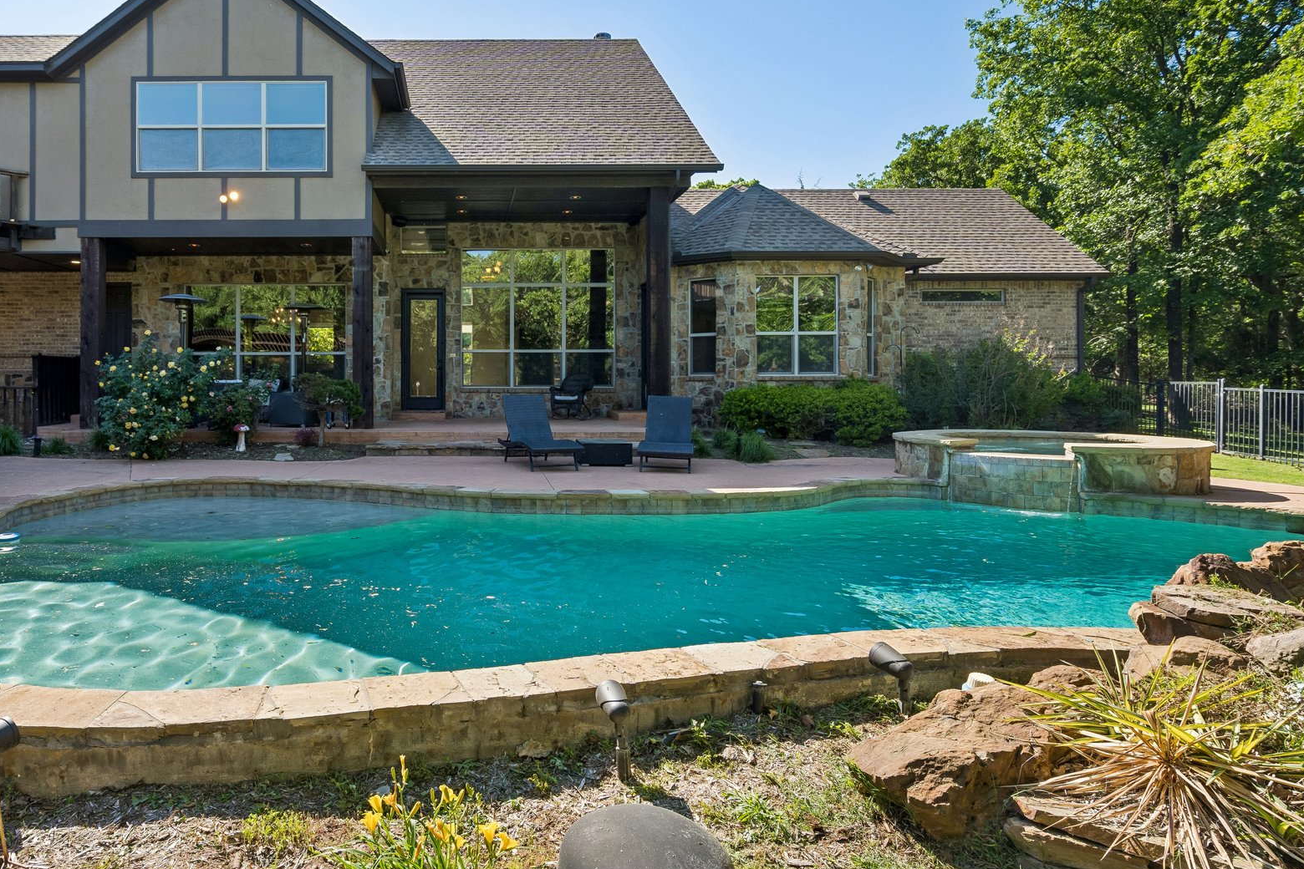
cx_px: 573
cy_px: 387
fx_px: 761
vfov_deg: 59.4
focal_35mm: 21
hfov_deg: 80.9
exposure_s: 1/200
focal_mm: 16
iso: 200
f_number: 8
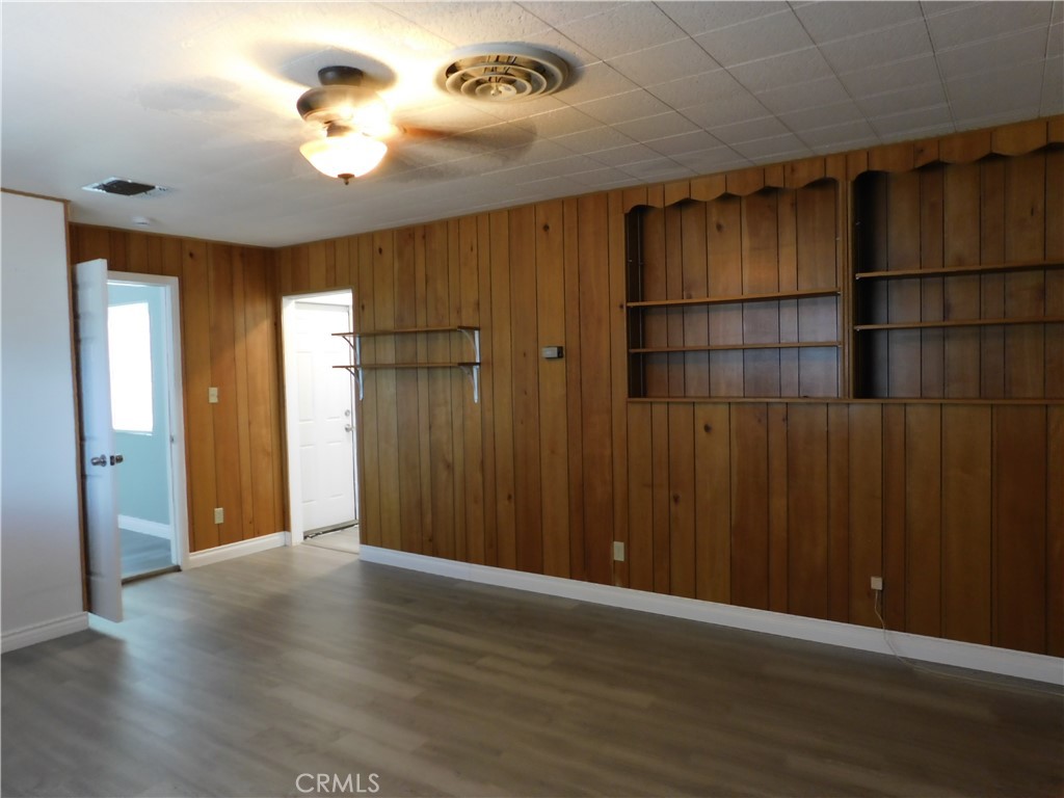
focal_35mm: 24
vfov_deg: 56.8
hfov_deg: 71.6
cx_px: 532
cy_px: 399
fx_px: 738
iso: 400
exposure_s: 1/15
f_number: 3
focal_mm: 4.1
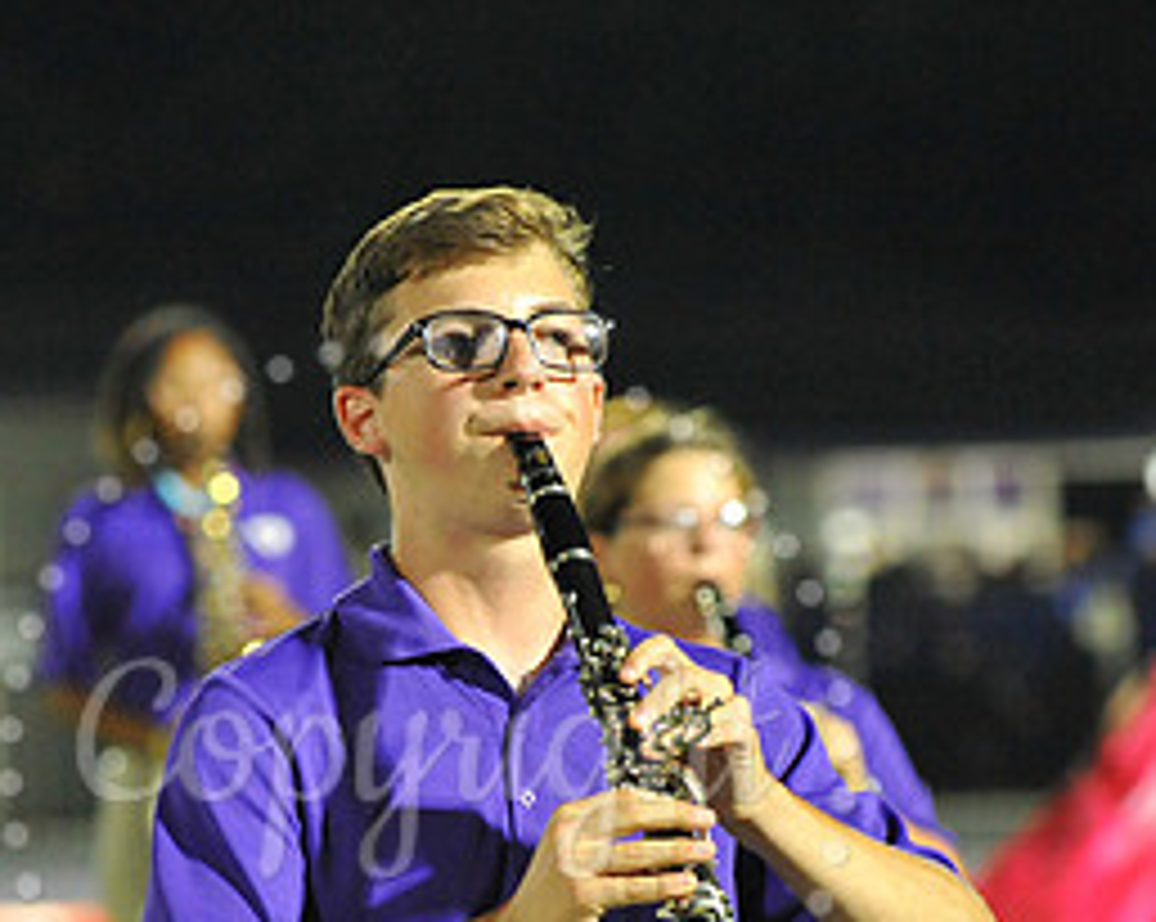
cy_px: 756
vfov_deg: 3.6
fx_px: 14490
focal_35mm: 424
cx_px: 427
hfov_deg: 4.6
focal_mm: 200
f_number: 5.6
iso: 5000
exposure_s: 1/250
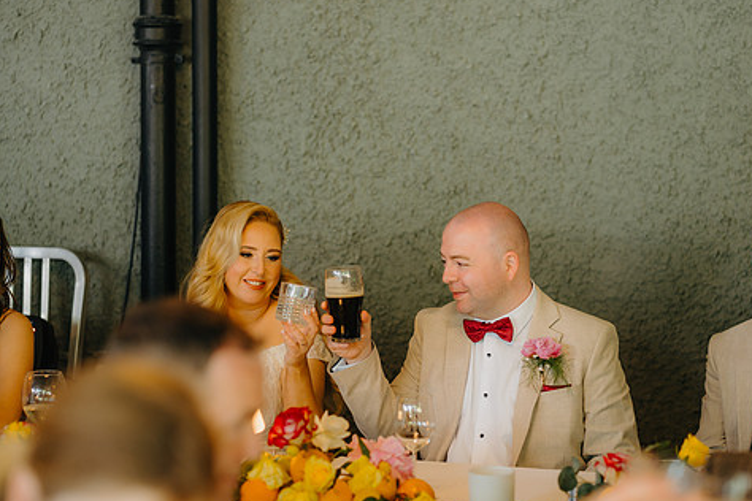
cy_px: 297
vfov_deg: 13.2
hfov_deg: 19.6
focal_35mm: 104
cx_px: 433
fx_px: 2172
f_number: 2.2
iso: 800
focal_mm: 85
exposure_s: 1/200
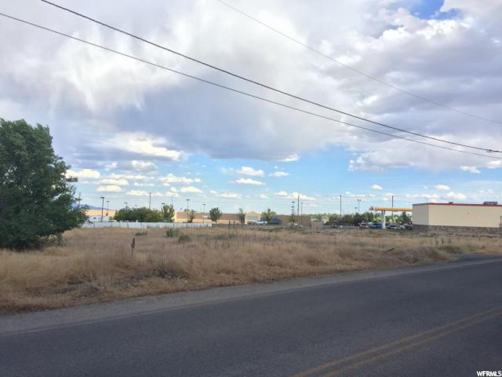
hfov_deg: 61.7
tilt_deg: +2.4
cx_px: 251
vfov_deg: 48.2
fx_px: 421
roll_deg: -1.4
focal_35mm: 29
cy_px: 188
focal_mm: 4.15
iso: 32
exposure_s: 1/1236
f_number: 2.2
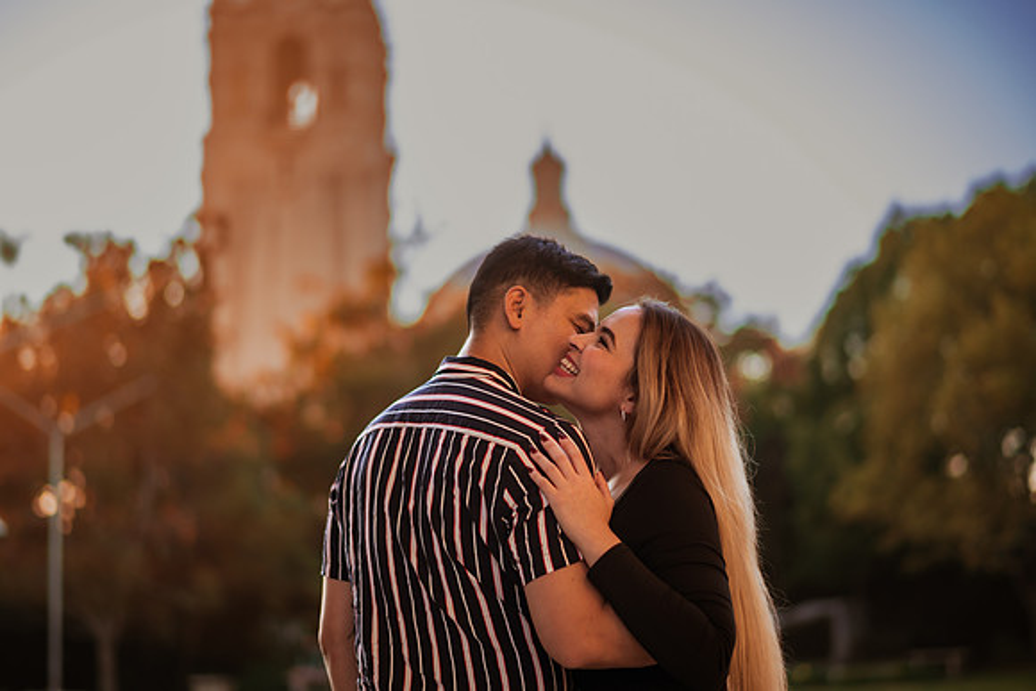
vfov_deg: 23.4
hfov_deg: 34.5
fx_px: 1669
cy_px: 346
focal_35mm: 58
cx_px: 518
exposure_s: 1/400
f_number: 1.4
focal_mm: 58
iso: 100
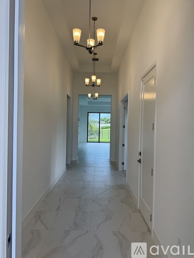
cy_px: 129
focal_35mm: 24
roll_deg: +0.3
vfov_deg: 71.6
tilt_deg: -0.2
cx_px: 97
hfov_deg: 56.8
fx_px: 179
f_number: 1.78
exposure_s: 1/349
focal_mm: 6.76
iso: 80
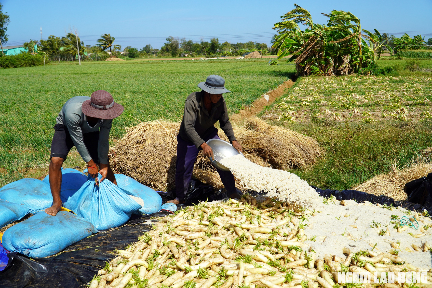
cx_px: 216
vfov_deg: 40.0
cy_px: 144
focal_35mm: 33
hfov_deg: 57.2
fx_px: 396
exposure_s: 1/1000
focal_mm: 22
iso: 100
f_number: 5
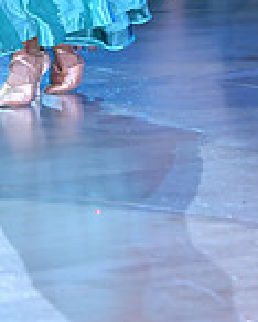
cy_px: -271
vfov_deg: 2.8
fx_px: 6560
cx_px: -50
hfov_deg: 2.3
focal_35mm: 688
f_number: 4
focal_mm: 185
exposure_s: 1/250
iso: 1600
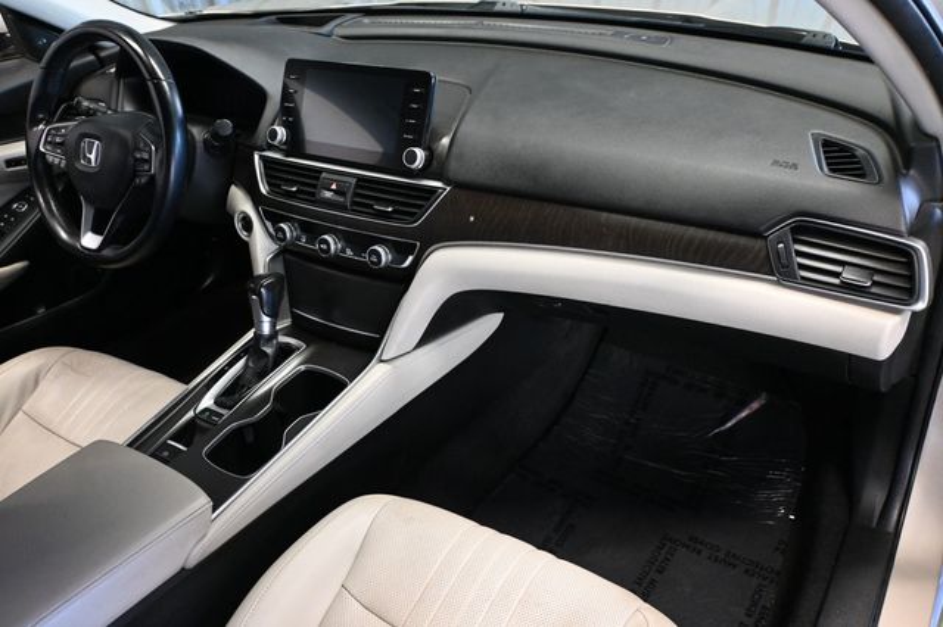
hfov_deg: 60.7
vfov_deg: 42.6
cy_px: 314
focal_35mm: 31
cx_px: 472
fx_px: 805
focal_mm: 20.5
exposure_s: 1/80
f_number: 3.8
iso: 3200
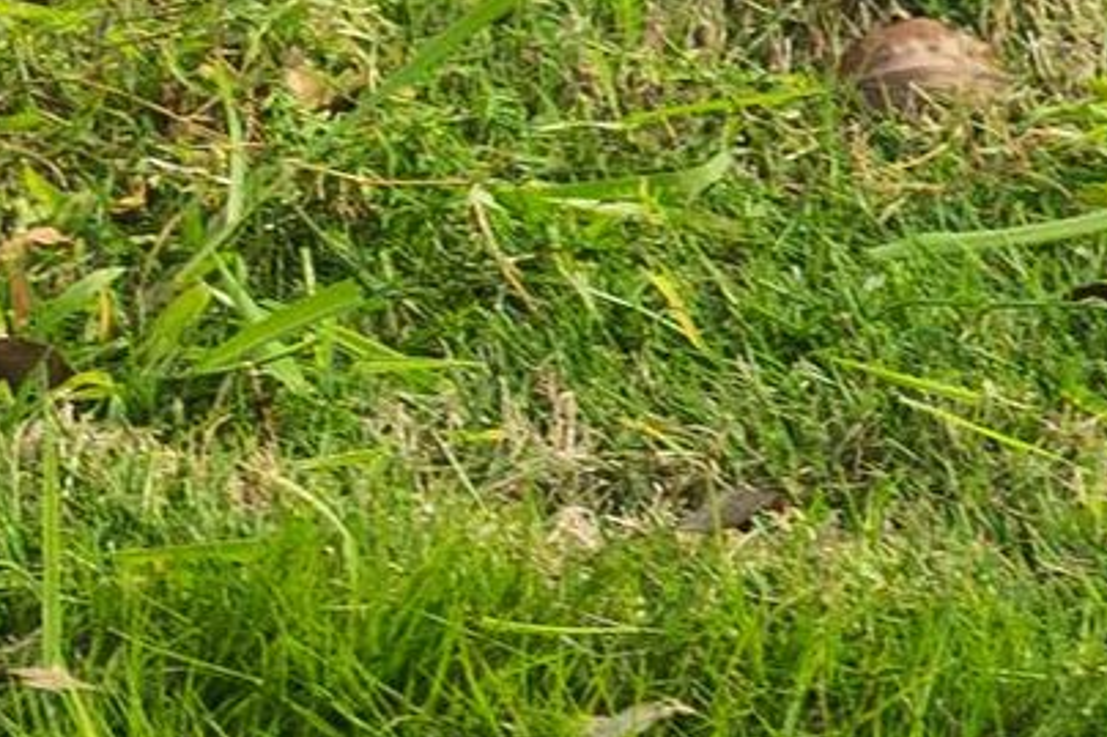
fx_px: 17120
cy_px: -441
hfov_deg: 3.6
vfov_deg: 2.5
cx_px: -2239
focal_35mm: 557
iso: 640
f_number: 5
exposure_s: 1/800
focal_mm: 50
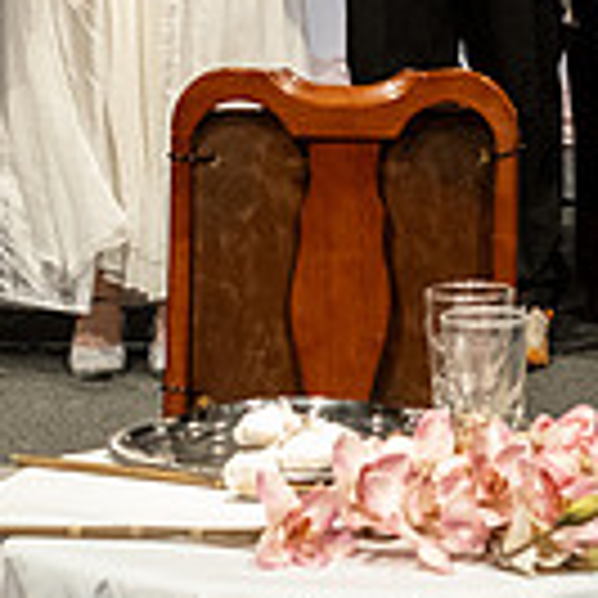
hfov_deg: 7.6
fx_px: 4515
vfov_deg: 7.4
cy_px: -303
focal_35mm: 231
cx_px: 447
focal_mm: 35
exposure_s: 1/250
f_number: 4.5
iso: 2500
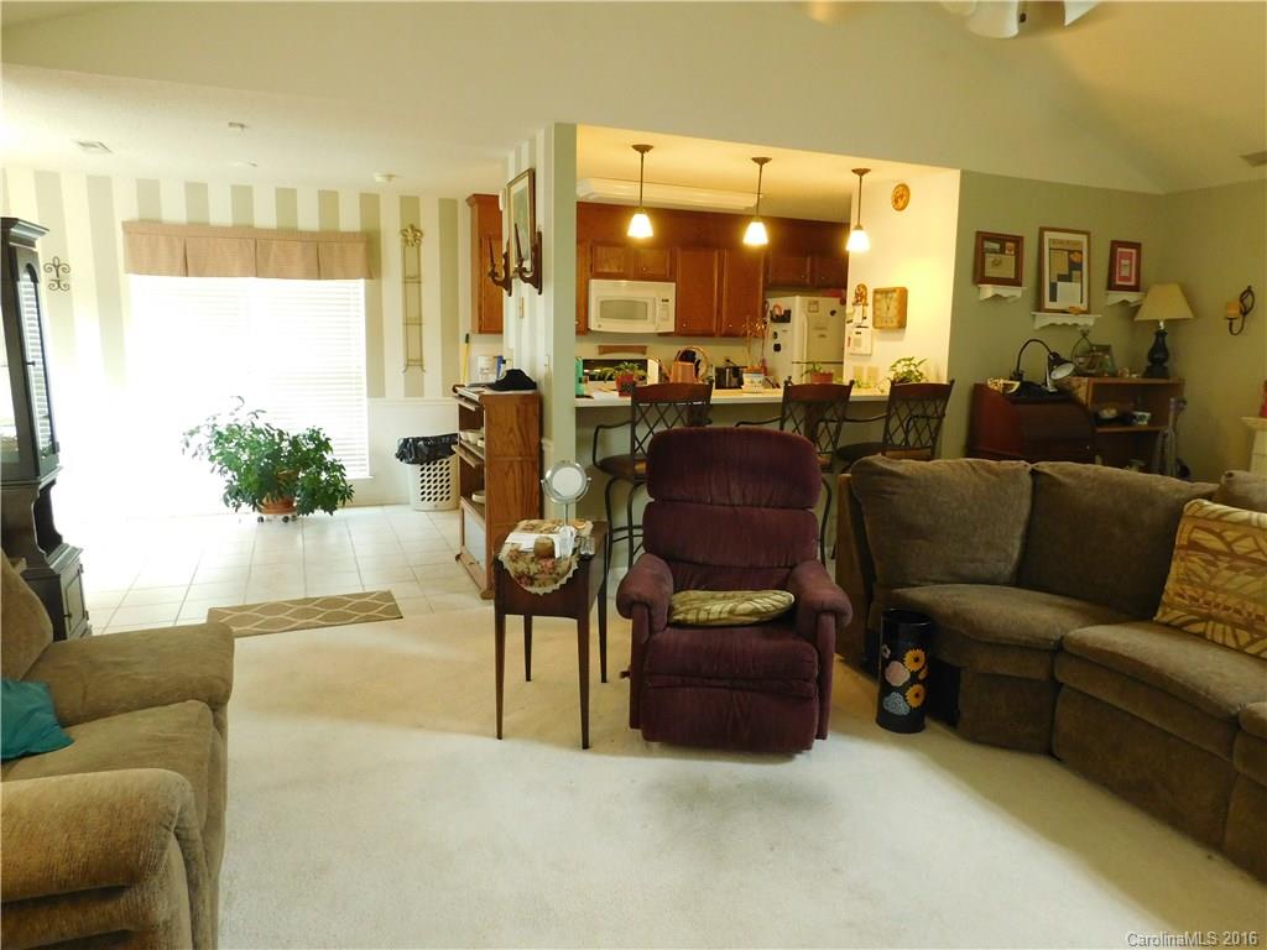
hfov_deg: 73.9
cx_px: 634
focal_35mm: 23
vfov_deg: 58.9
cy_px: 475
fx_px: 842
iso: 400
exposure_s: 1/30
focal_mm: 4
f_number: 3
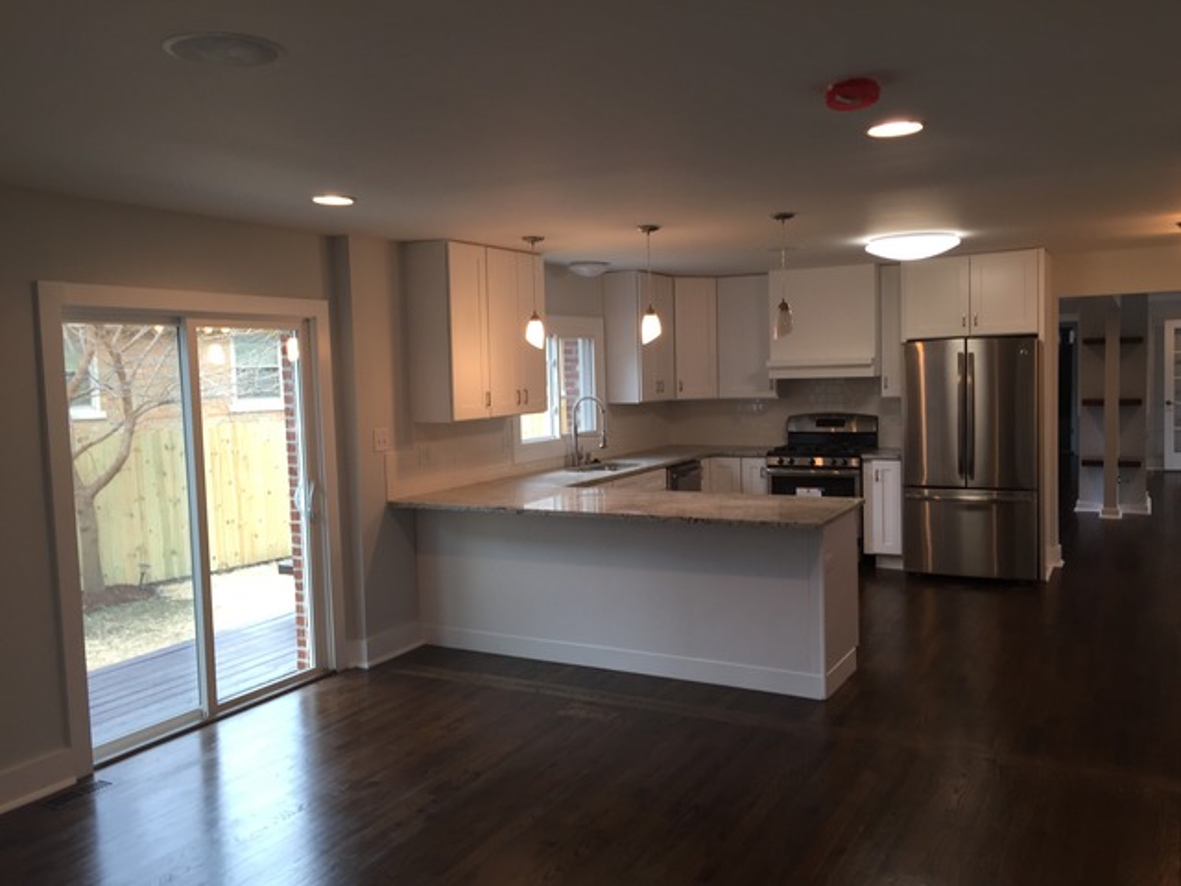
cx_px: 590
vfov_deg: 48.2
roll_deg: +1.4
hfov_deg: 61.7
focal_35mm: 29
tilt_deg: -4.1
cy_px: 443
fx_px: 989
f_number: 2.2
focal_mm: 4.15
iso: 32
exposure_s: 1/40
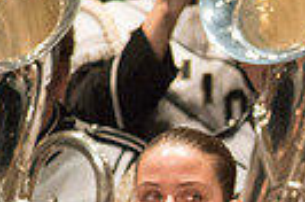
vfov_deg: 0.5
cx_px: 580
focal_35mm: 2626
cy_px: 244
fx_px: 22195
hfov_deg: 0.8
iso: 4000
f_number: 5.6
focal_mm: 600
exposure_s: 1/320
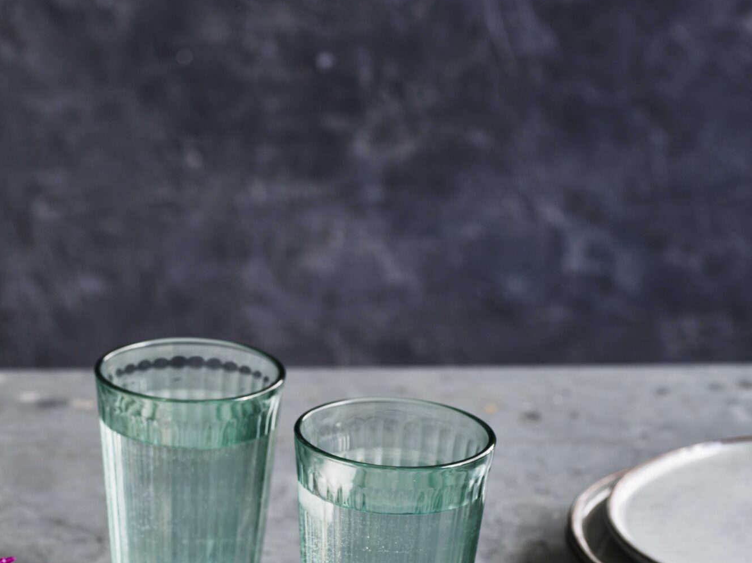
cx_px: 126
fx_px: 2650
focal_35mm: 122
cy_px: 483
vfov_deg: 12.1
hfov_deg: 16.0
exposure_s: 1/20
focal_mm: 80
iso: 400
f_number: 5.6
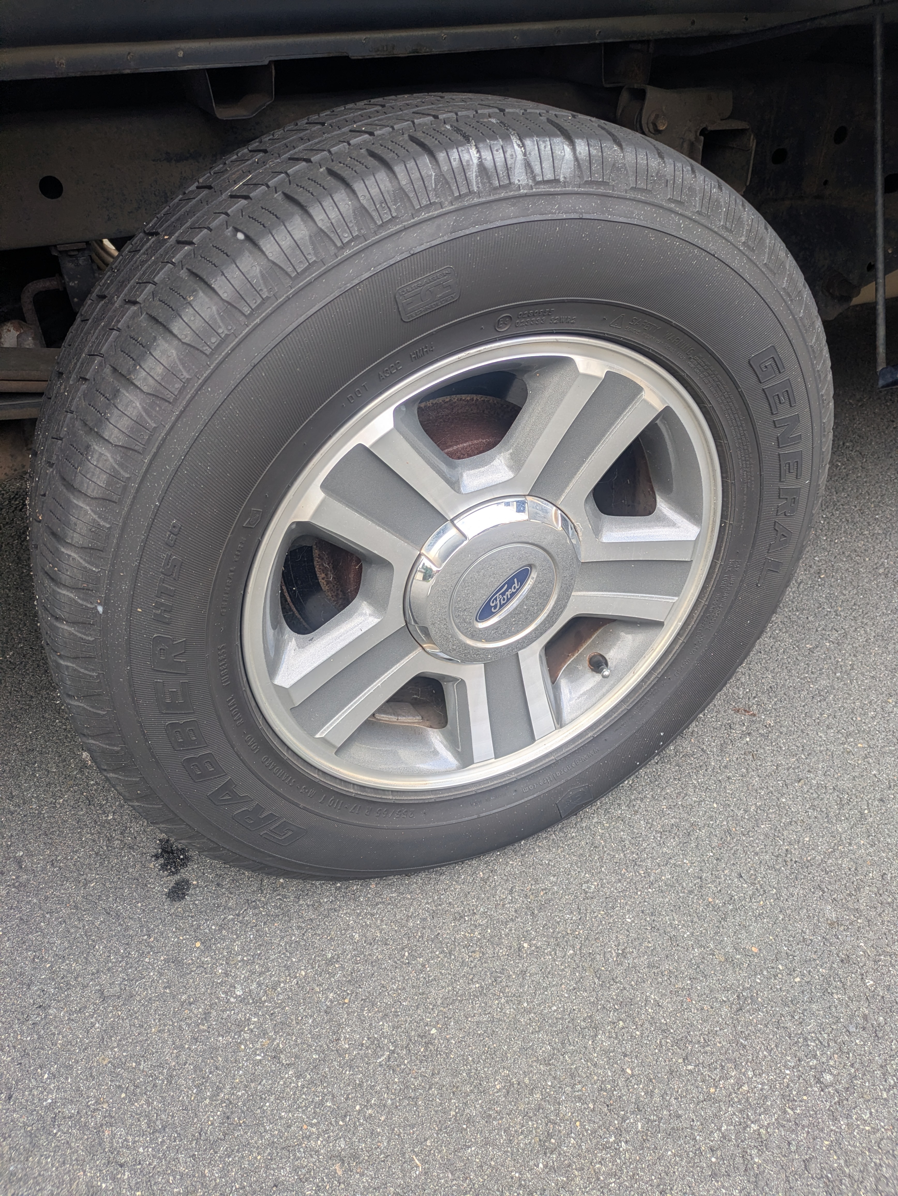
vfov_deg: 69.4
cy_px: 598
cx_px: 449
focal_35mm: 25
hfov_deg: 54.9
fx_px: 864
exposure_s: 1/125
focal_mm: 5.43
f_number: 1.89
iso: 43
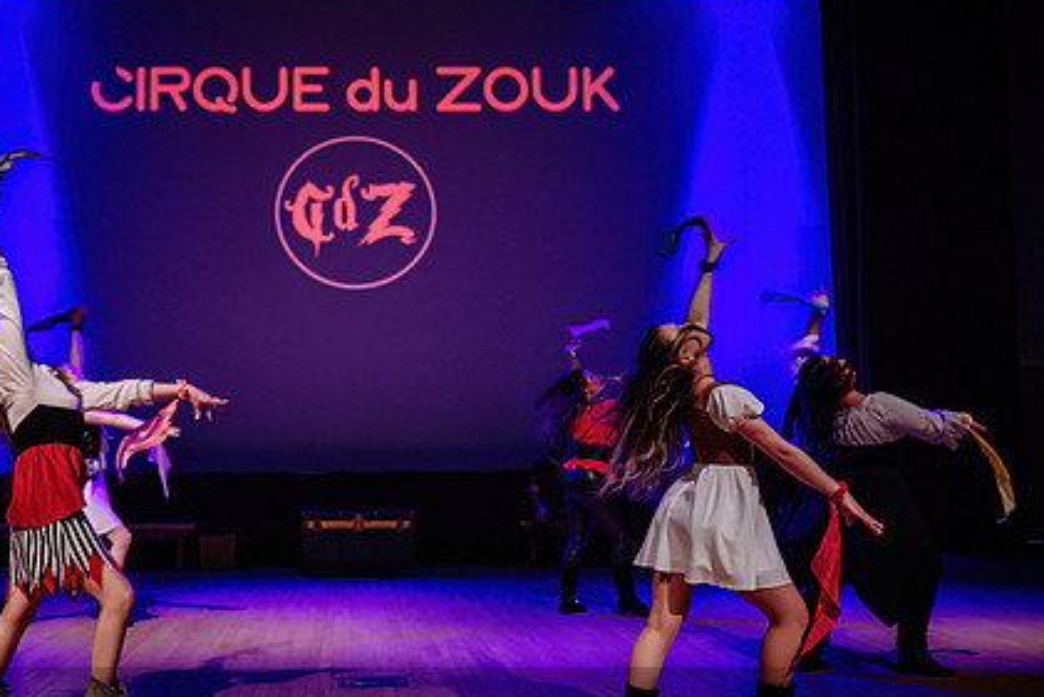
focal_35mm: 43
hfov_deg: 44.9
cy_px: 377
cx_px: 364
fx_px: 1247
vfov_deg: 31.2
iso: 1600
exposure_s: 1/125
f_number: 2.8
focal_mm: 25.5
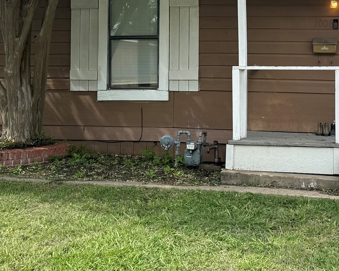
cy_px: 42
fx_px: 692
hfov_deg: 27.4
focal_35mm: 69
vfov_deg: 21.8
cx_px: 212
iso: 80
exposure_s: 1/1385
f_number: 1.78
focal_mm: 6.76
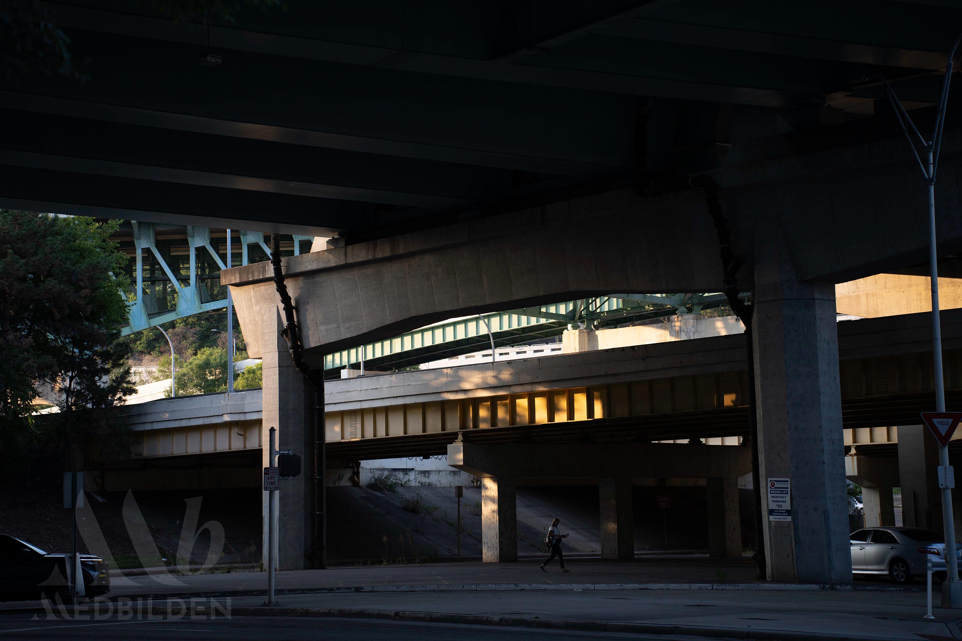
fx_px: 2004
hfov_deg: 27.0
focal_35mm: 75
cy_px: 320
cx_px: 481
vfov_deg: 18.2
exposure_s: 1/200
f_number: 2.8
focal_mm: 75
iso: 100
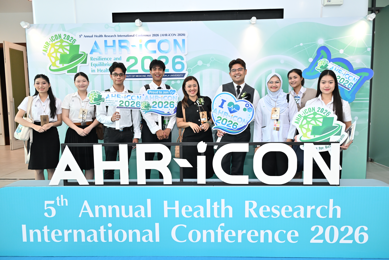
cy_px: 130
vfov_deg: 48.7
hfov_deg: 68.4
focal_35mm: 26
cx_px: 194
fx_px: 286
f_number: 4
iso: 1000
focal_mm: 26.5
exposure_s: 1/200
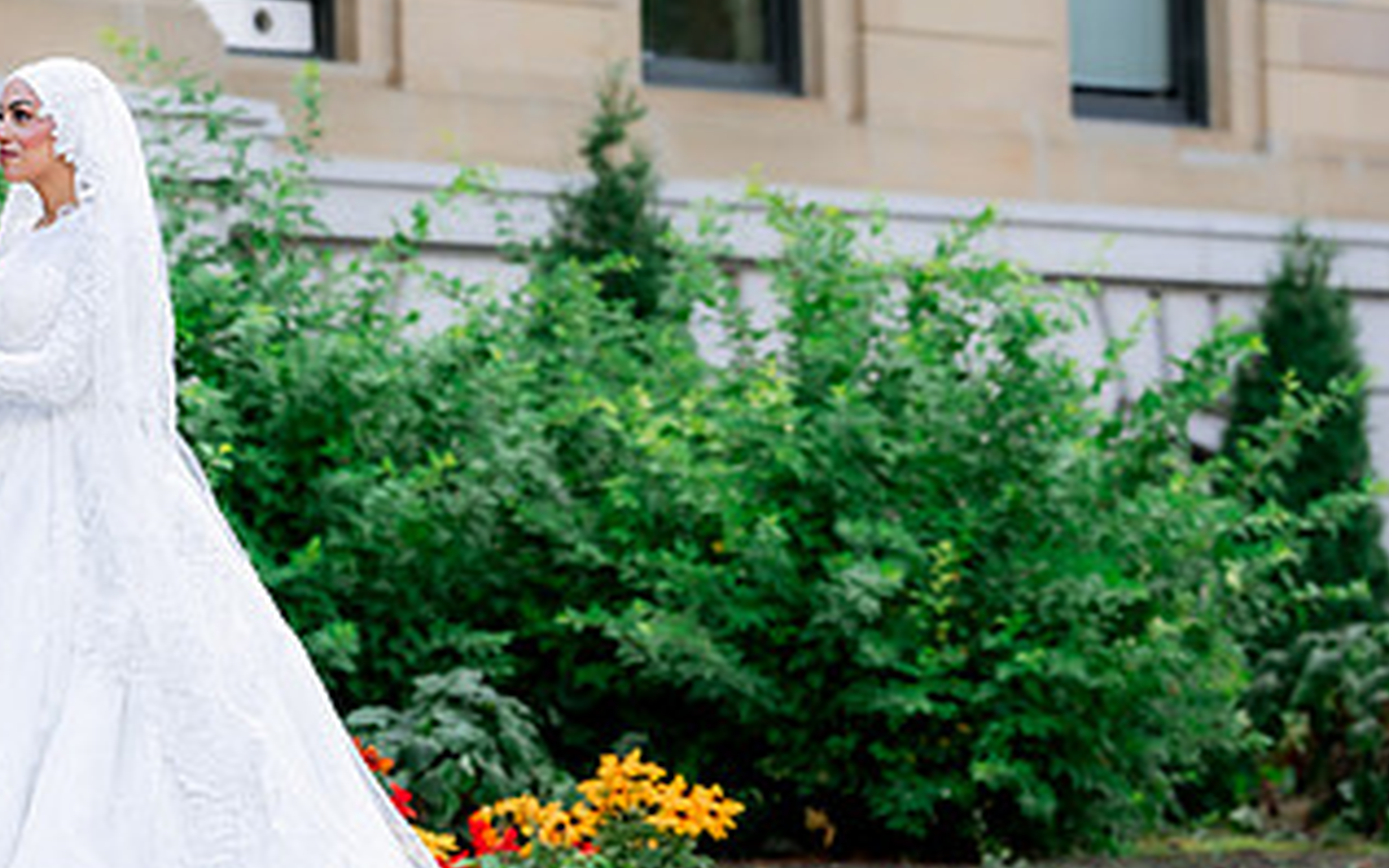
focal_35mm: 149
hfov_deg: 13.9
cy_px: 366
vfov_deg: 8.8
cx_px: 213
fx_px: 5639
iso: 200
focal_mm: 68
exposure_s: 1/800
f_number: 2.5
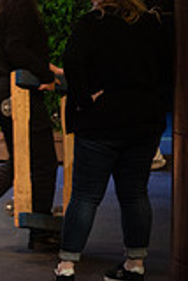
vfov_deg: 2.1
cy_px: 100
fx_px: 7644
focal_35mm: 978
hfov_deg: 1.4
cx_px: -297
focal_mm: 270
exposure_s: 1/160
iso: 4500
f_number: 6.3
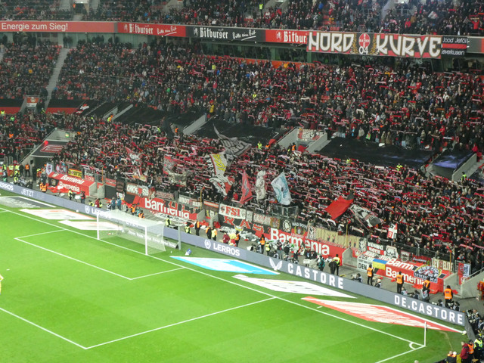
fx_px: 979
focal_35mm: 70
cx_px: 242
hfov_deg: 27.8
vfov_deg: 21.0
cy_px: 182
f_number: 4.5
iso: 800
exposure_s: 1/80
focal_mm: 12.5
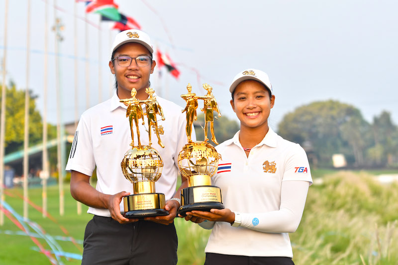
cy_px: 132
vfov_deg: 13.0
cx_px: 199
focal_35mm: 105
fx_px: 1161
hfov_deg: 19.5
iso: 500
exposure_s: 1/640
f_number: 3.5
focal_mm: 70
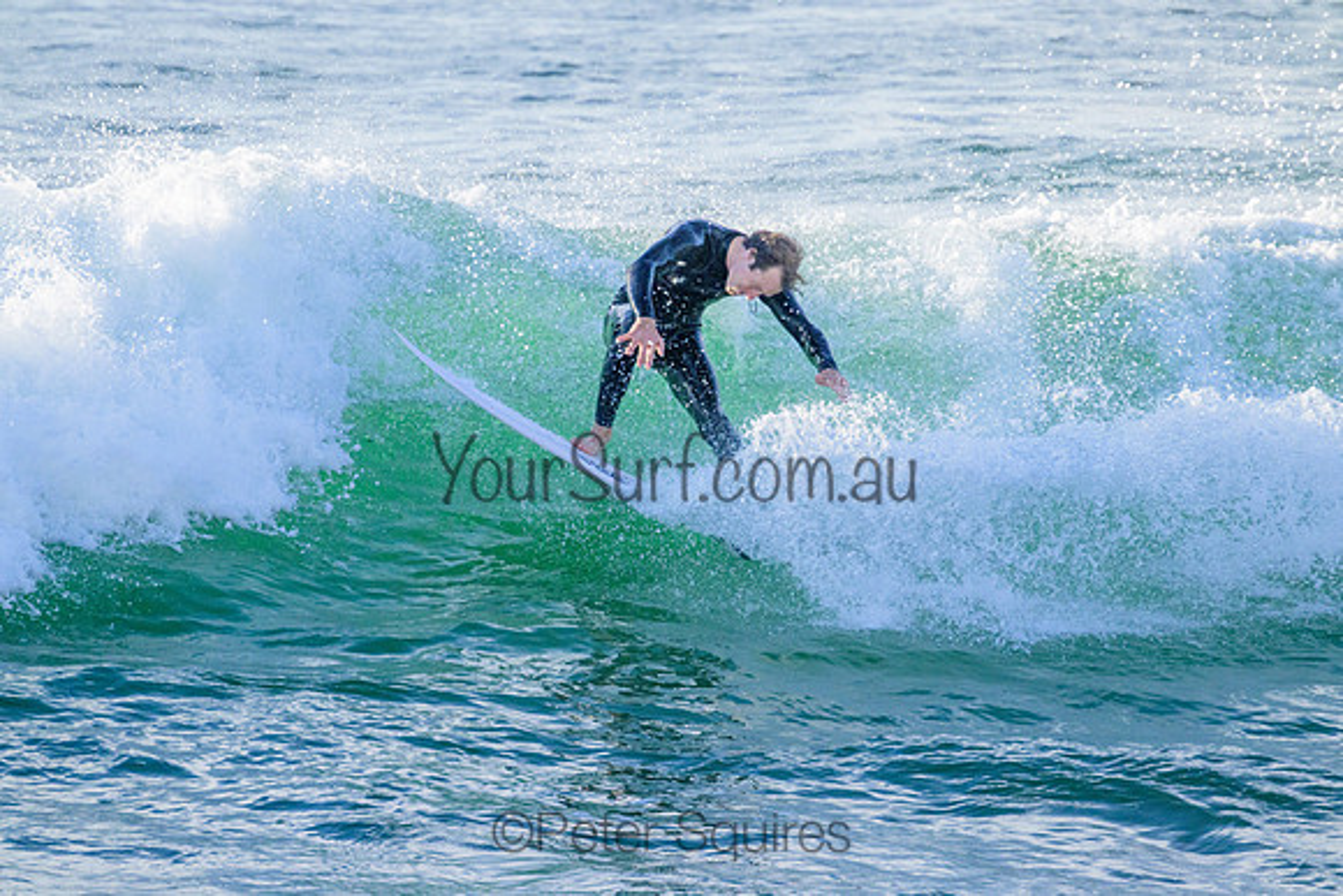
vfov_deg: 1.7
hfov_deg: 2.6
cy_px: 448
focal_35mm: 800
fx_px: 29850
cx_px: 672
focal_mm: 800
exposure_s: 1/2000
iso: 2000
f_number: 11
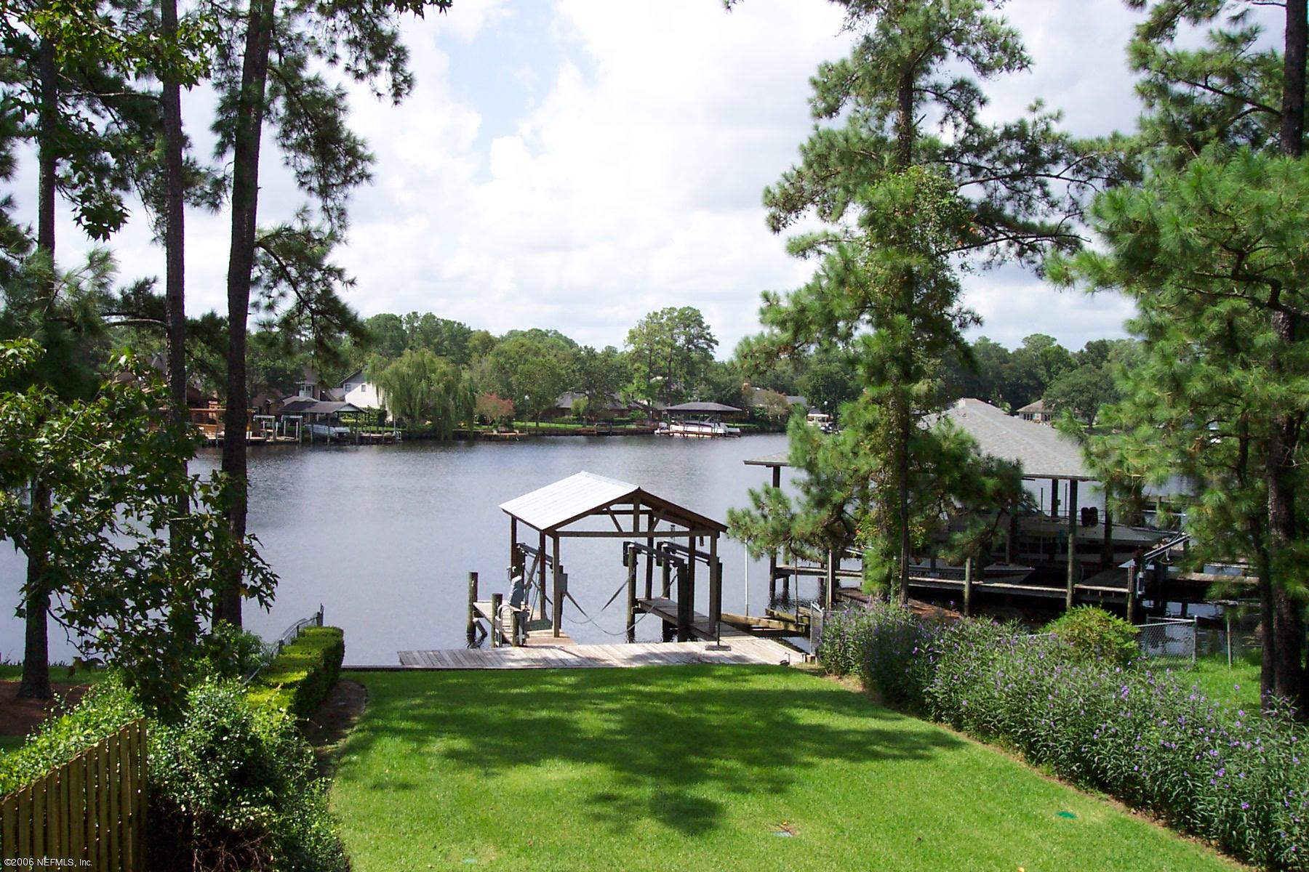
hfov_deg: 50.7
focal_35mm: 38
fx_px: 1382
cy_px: 436
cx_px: 654
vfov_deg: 35.1
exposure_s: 1/500
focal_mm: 8
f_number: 4.8
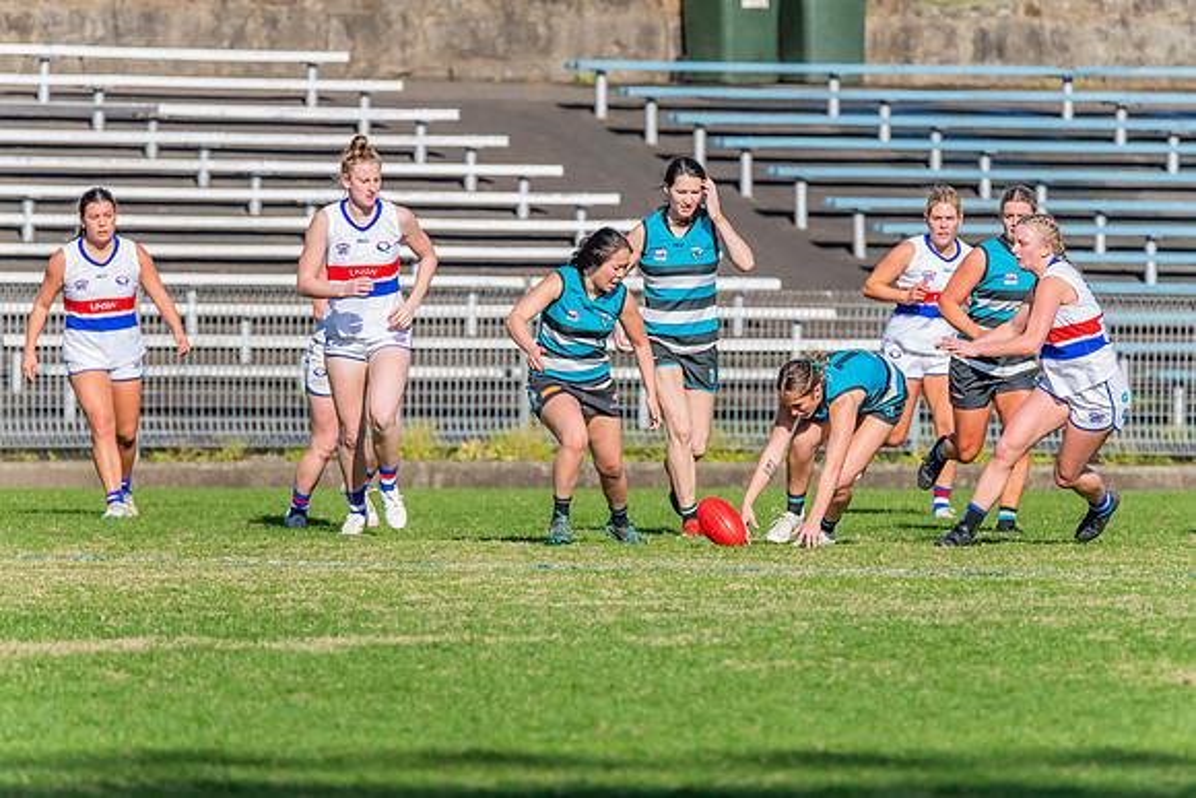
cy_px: 399
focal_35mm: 658
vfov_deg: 2.1
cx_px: 613
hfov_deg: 3.1
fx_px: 21874
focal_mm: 600
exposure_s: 1/1600
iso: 800
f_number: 10
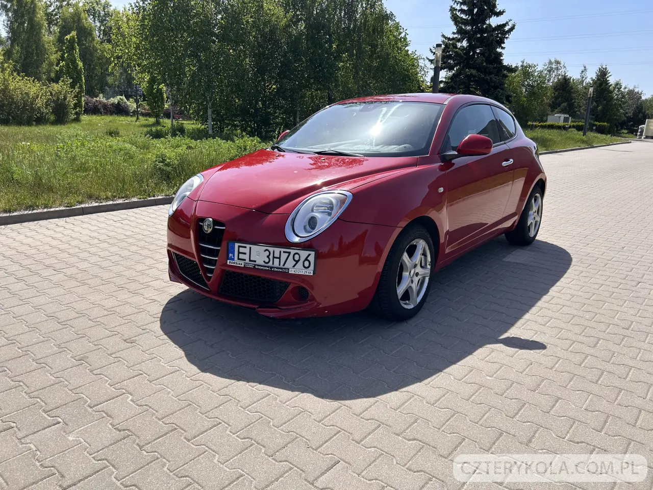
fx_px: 490
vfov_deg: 53.1
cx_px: 326
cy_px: 245
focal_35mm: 26
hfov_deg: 67.3
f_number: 1.5
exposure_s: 1/3356
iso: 50
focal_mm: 5.7
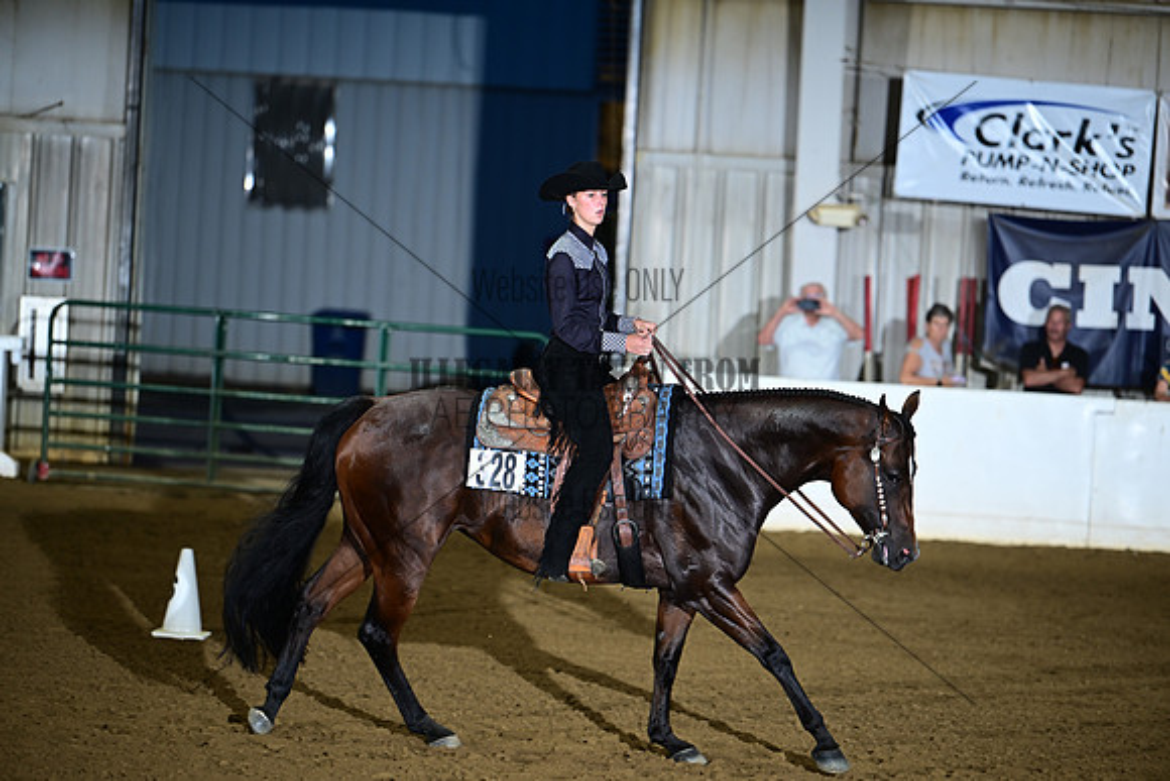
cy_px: 390
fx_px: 6501
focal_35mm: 200
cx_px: 585
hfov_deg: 10.3
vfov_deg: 6.9
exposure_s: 1/203
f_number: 3.5
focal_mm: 200
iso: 500
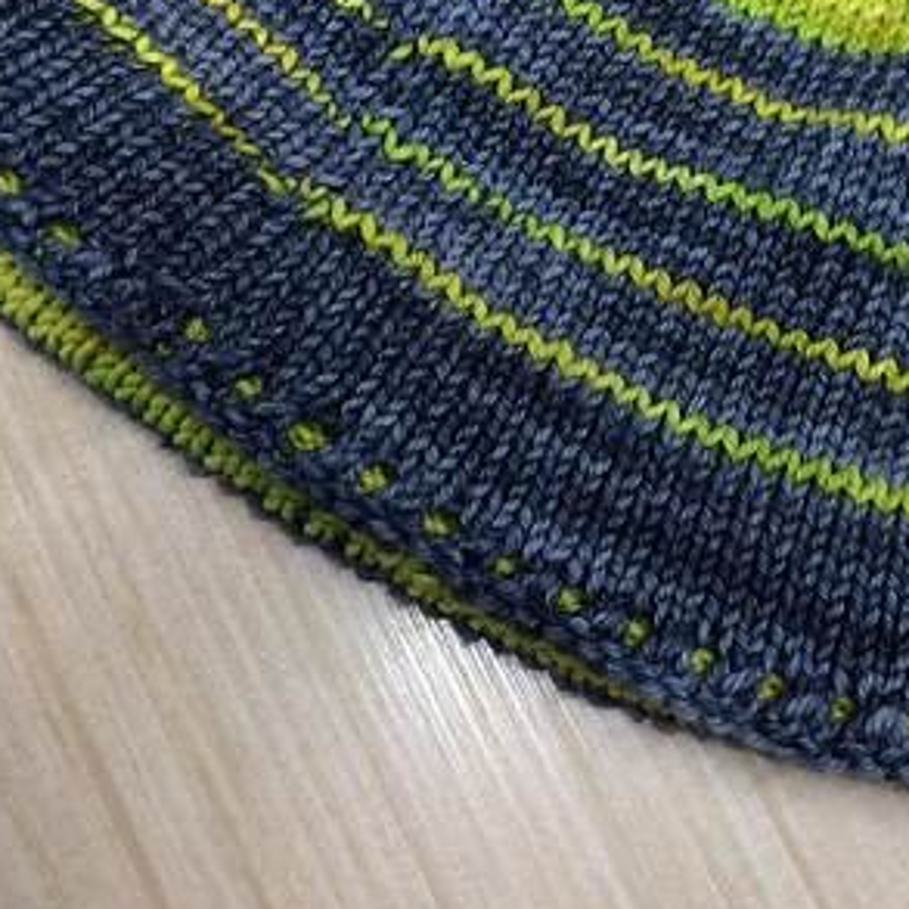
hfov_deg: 30.3
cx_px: 608
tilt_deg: -72.7
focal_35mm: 56
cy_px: 102
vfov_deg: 29.4
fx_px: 1664
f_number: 2.2
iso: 64
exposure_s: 1/30
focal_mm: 4.15
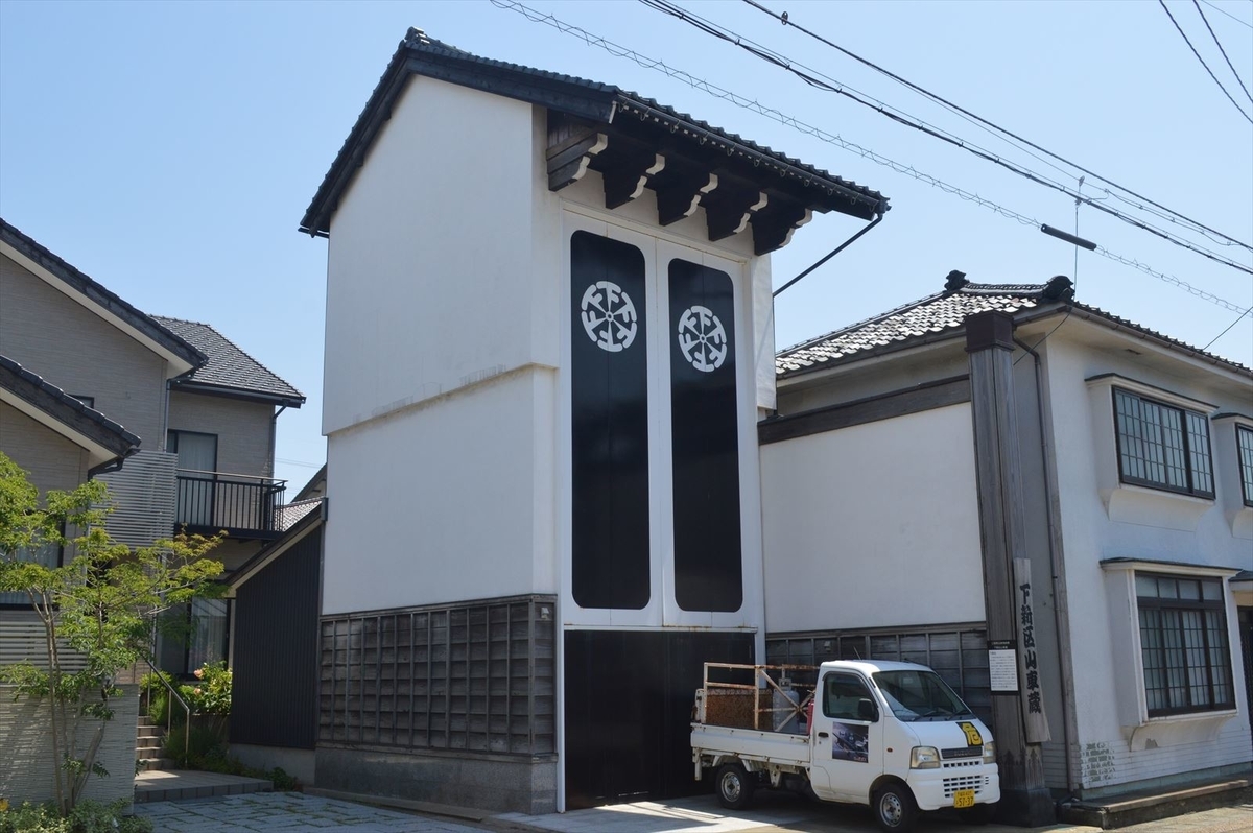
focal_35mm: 33
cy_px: 416
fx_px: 1148
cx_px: 626
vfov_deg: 39.9
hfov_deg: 57.3
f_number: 10
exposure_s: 1/400
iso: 400
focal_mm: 22
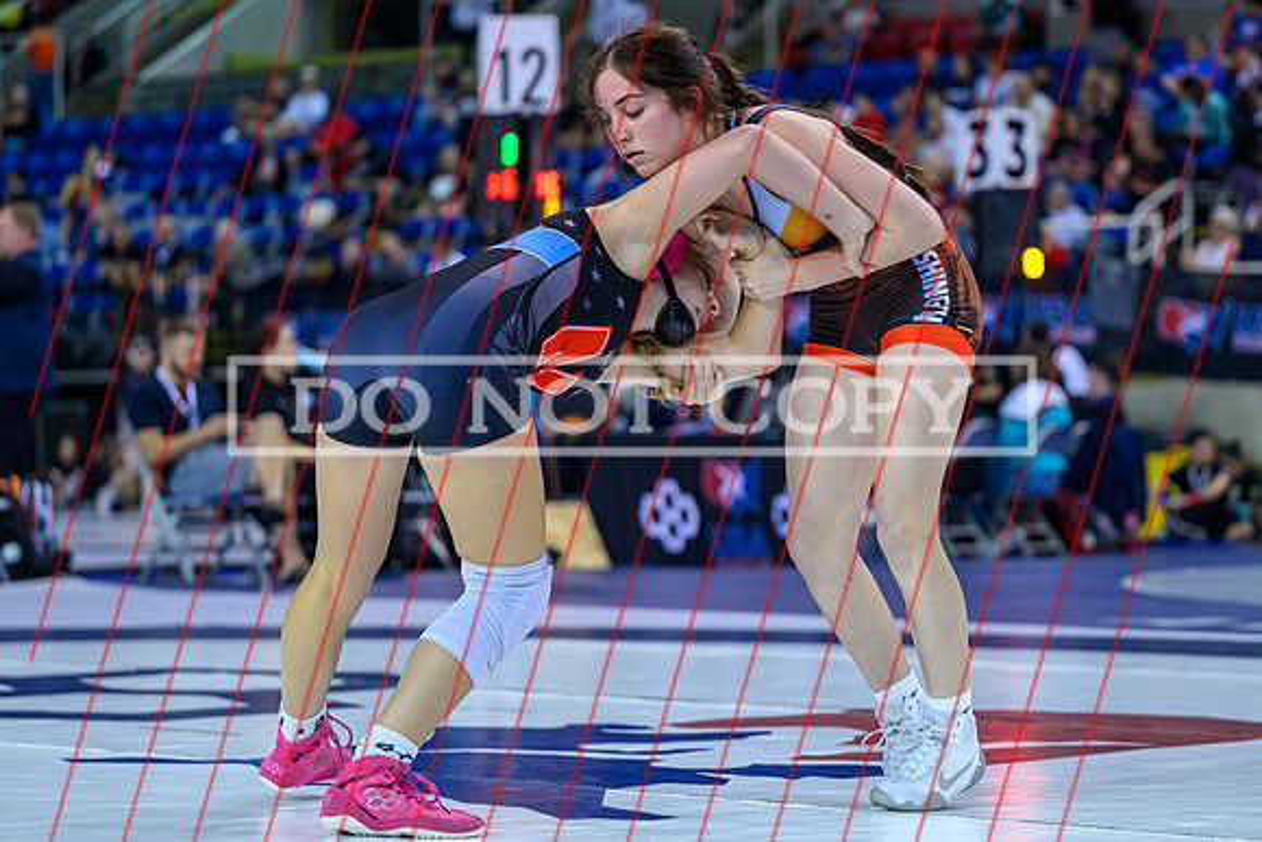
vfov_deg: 12.8
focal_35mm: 107
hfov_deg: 19.1
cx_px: 758
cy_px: 385
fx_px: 3747
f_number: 2.8
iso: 2500
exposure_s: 1/800
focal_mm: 86
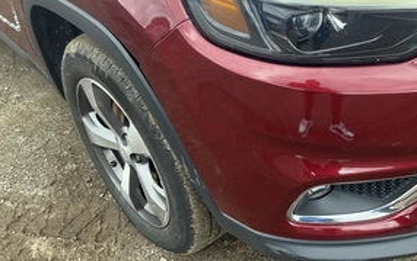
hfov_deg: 45.9
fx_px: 489
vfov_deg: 29.9
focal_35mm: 43
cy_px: 121
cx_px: 252
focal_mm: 3
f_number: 1.8
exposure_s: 1/179
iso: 20
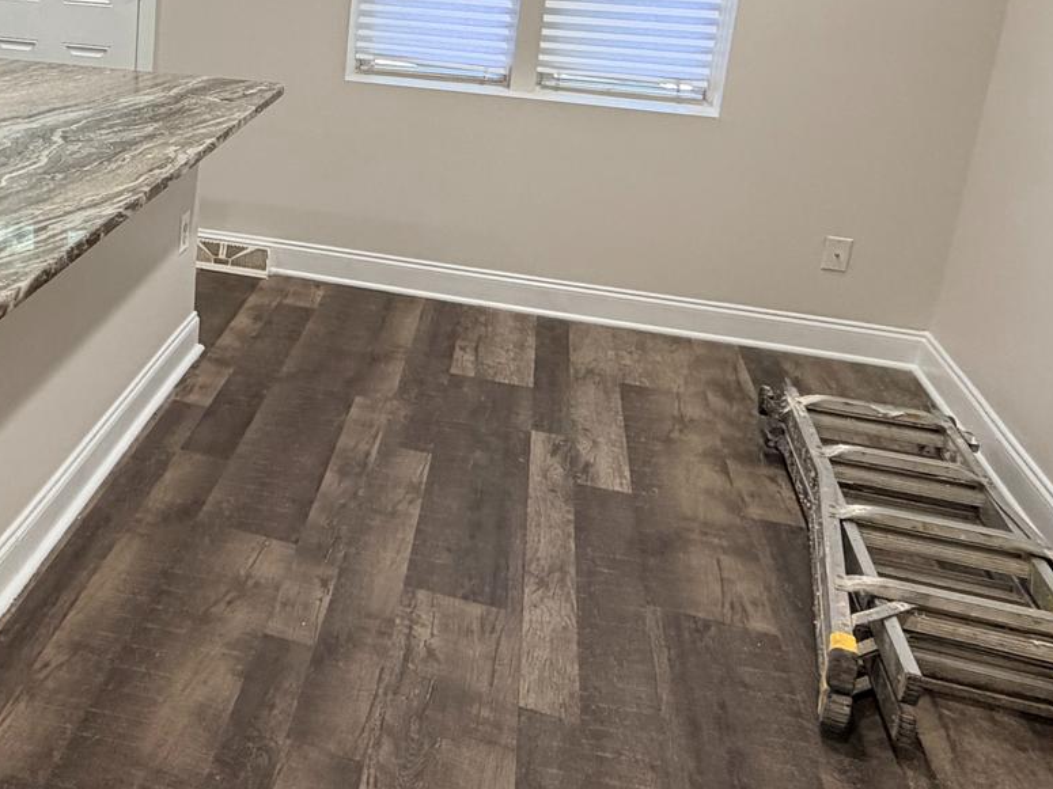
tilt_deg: -12.2
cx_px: 92
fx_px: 1125
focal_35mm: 37
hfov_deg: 45.2
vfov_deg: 37.3
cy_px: 160
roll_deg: -2.1
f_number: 2.2
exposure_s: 1/60
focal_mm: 2.22
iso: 200
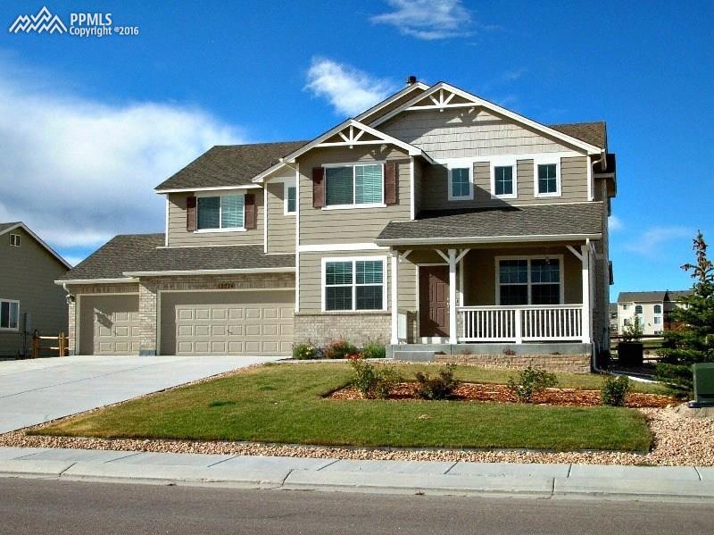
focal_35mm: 48
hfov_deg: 39.7
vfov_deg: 30.2
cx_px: 357
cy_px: 268
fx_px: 989
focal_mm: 8
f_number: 6.4
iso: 50
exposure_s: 1/241
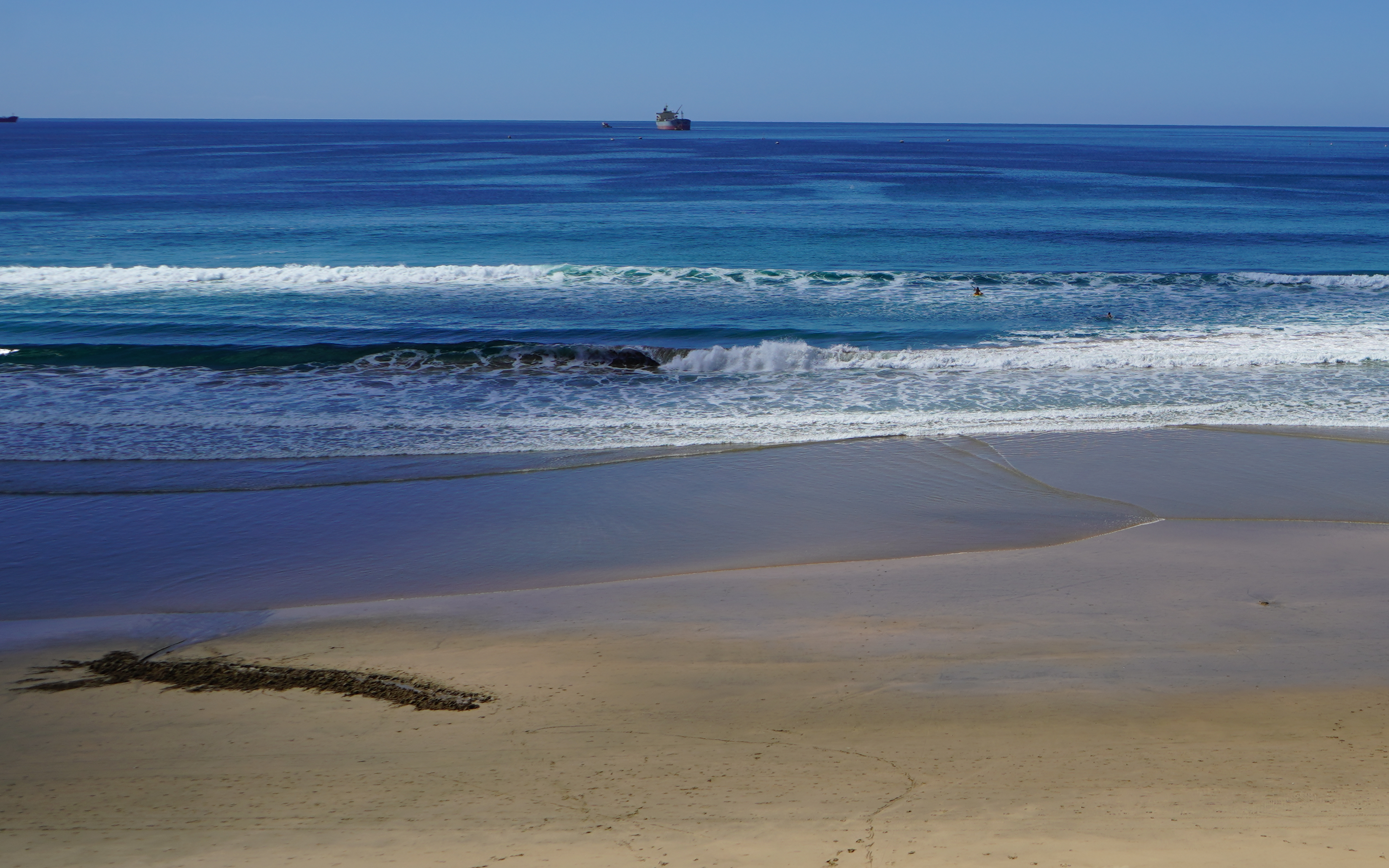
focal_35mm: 52
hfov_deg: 37.3
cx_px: 1145
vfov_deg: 24.6
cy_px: 205
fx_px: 1968
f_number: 5
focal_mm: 28
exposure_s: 1/1600
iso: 100
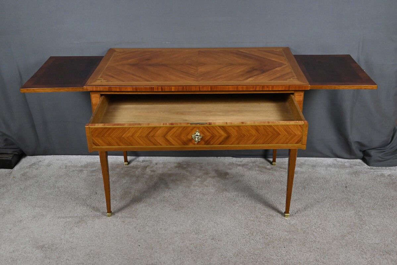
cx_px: 198
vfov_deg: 32.7
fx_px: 452
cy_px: 132
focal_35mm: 41
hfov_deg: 47.4
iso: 5000
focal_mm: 41
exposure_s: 1/80
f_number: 6.3
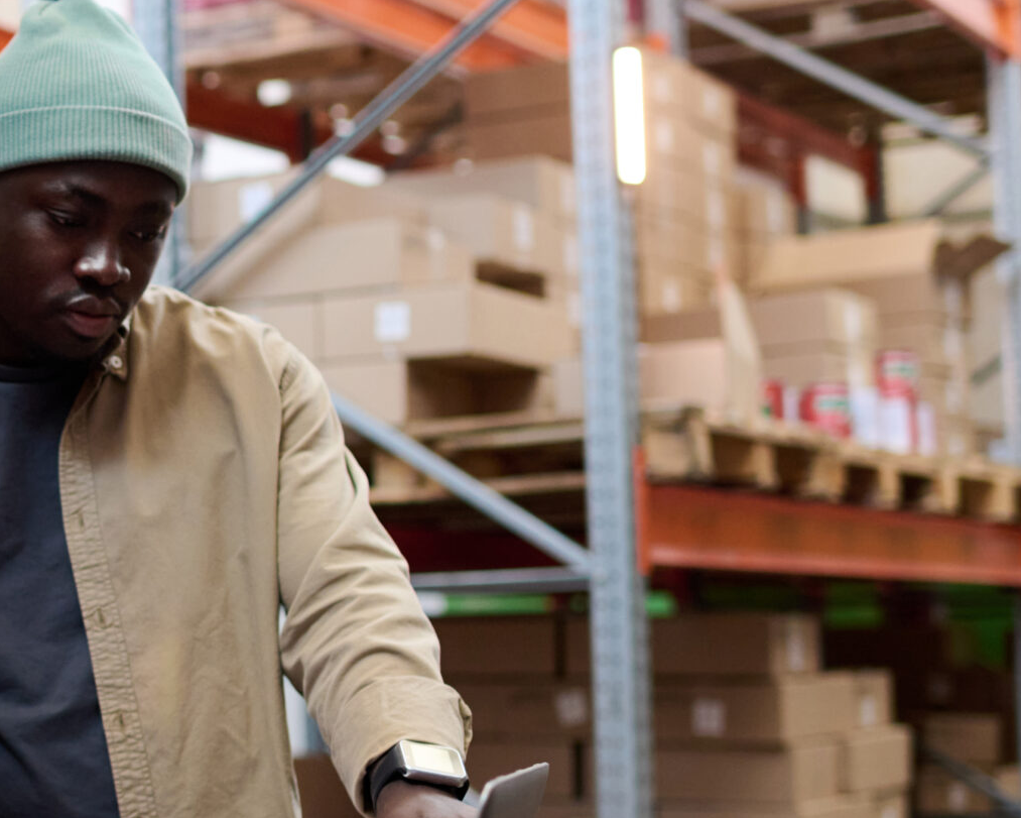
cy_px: 472
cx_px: -67
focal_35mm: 83
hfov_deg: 21.9
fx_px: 2509
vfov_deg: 18.5
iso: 800
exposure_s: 1/160
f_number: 2.2
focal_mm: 35
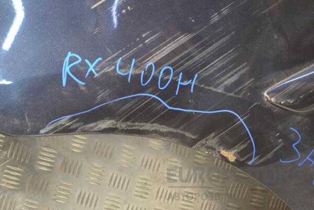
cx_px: 157
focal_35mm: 75
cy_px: 105
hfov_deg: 27.0
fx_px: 654
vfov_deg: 18.2
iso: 1100
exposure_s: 1/30
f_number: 5.6
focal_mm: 50
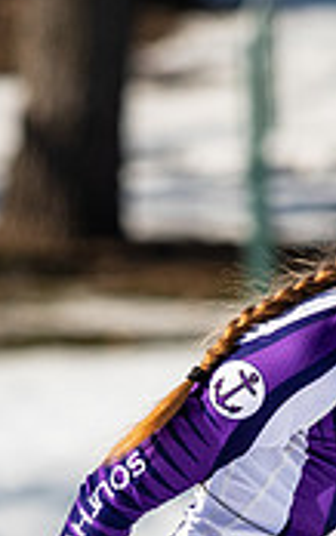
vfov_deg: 1.2
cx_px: 206
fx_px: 25978
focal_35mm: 1776
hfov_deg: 0.7
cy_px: 545
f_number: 7.1
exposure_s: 1/2000
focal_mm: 300
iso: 400
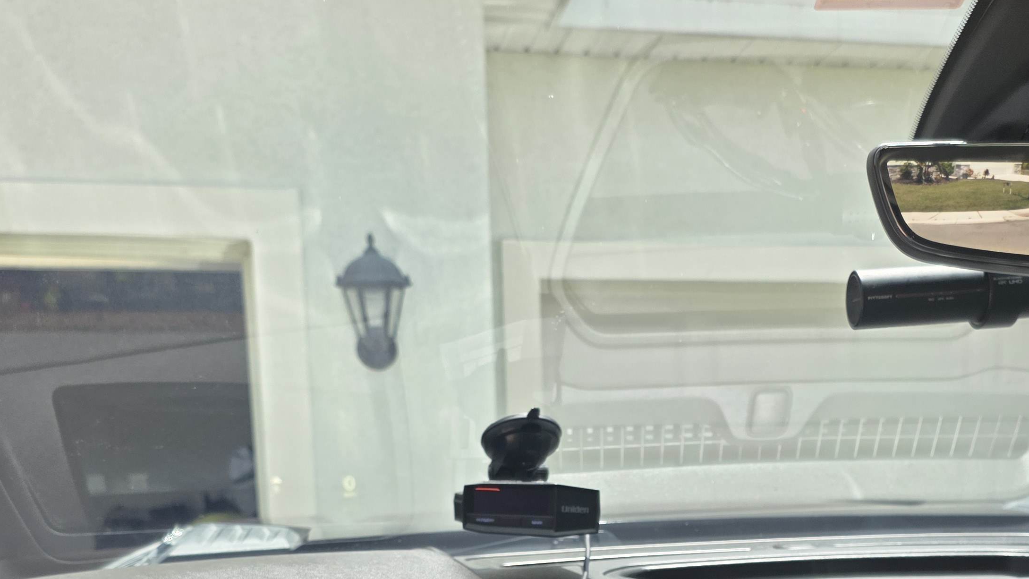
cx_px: 610
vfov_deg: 24.6
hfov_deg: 44.4
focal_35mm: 46
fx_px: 1255
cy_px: 599
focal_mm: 6.25
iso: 40
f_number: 1.7
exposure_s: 1/359
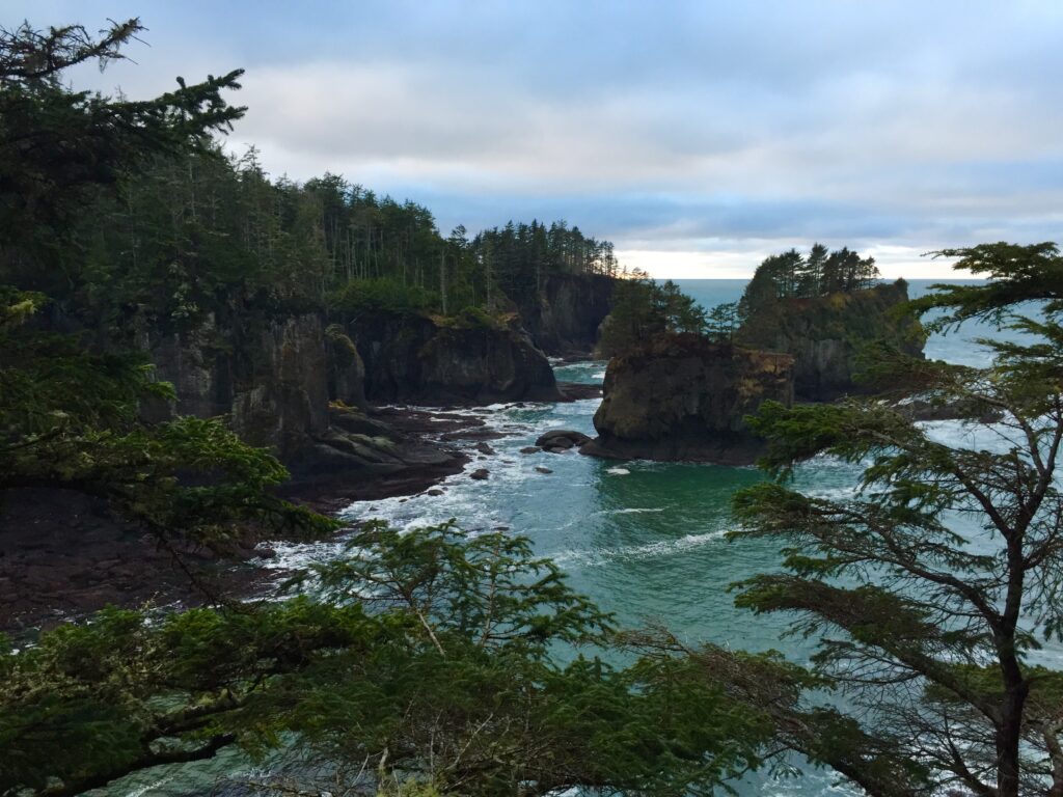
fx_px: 891
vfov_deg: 48.2
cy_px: 398
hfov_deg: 61.7
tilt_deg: -6.9
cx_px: 532
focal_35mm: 29
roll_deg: -0.9
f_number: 2.2
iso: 32
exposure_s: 1/40
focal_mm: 4.15
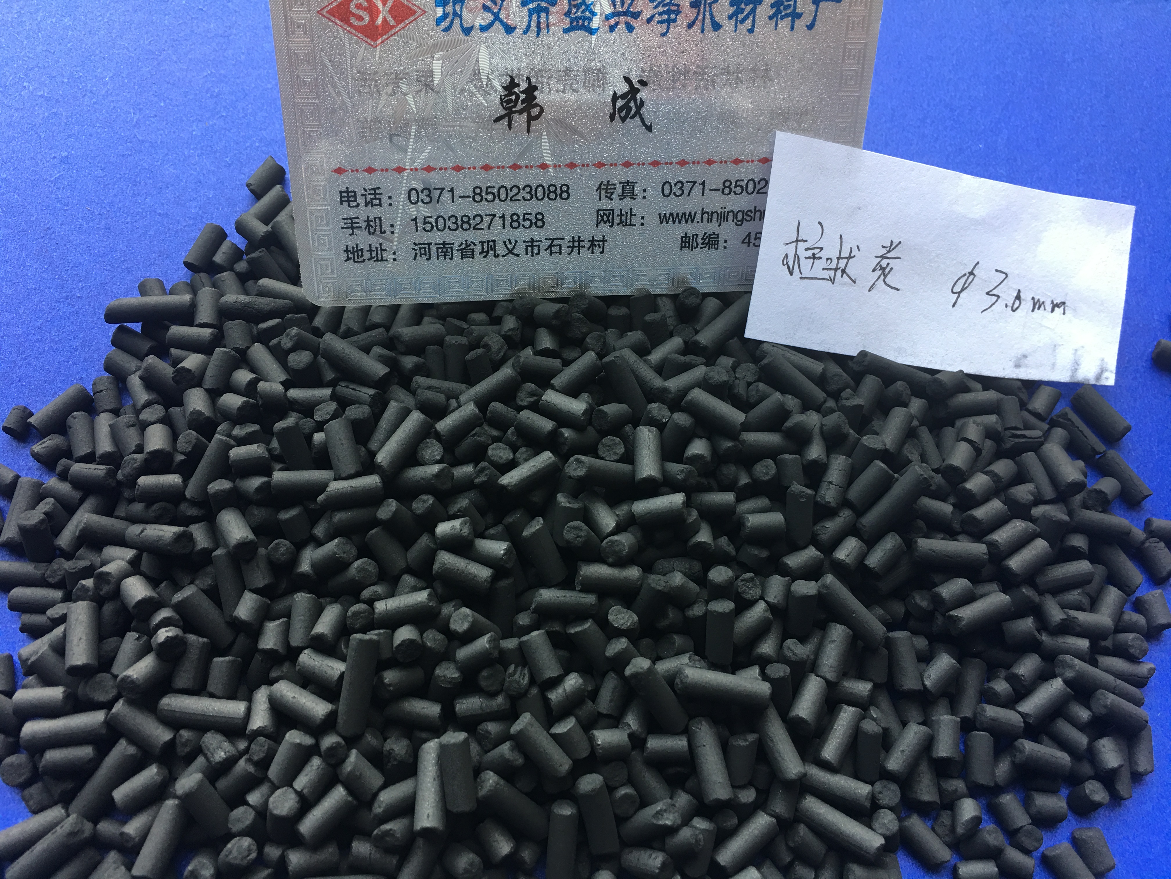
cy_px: 440
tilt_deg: -69.6
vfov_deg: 48.2
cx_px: 586
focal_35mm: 29
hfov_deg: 61.7
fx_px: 981
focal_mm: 4.15
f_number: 2.2
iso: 32
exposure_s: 1/33
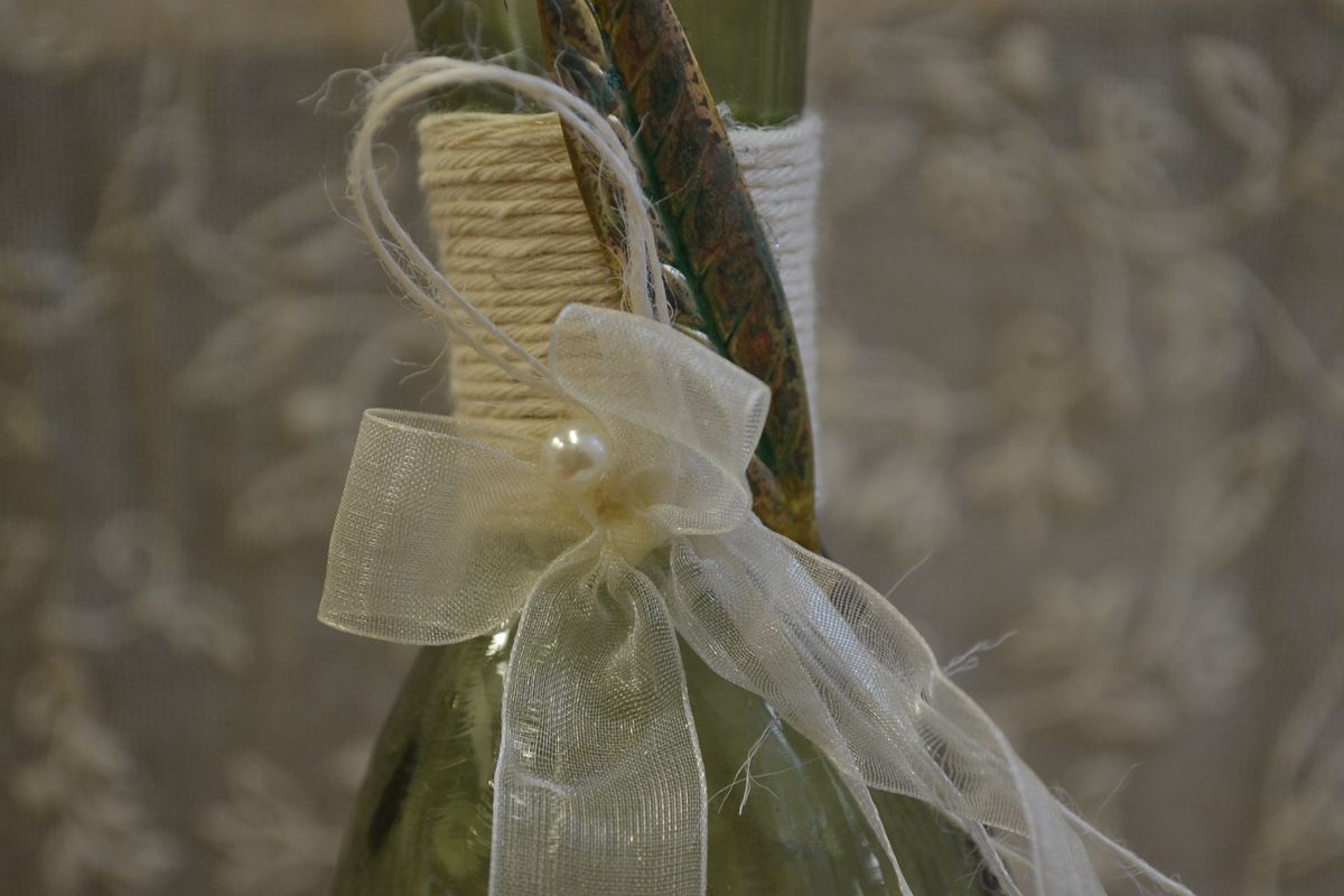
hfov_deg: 24.6
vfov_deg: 16.6
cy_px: 448
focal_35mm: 82
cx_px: 672
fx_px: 3080
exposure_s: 1/60
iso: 800
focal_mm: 55
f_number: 5.6
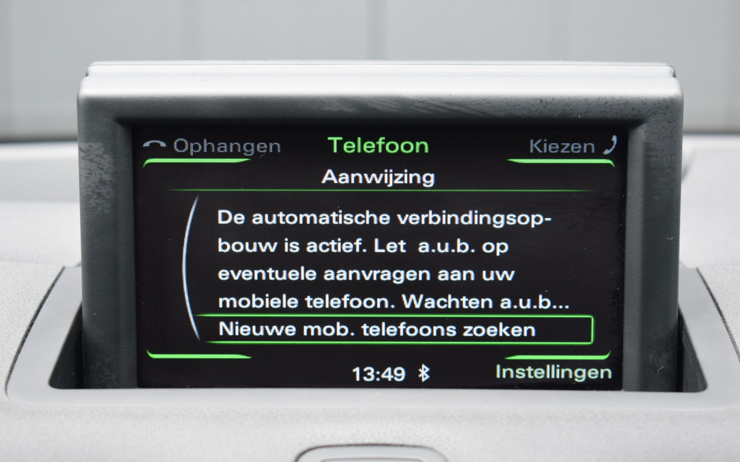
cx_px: 371
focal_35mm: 85
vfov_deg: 15.4
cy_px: 224
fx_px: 1704
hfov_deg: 24.5
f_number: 5.6
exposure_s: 1/60
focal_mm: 55
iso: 500
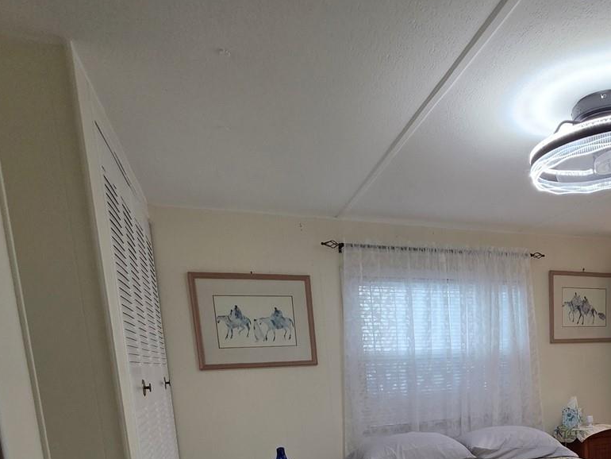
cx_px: 478
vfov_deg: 45.4
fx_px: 477
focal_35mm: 27
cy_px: 431
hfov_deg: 60.6
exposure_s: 1/60
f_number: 1.9
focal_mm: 2.2
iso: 320
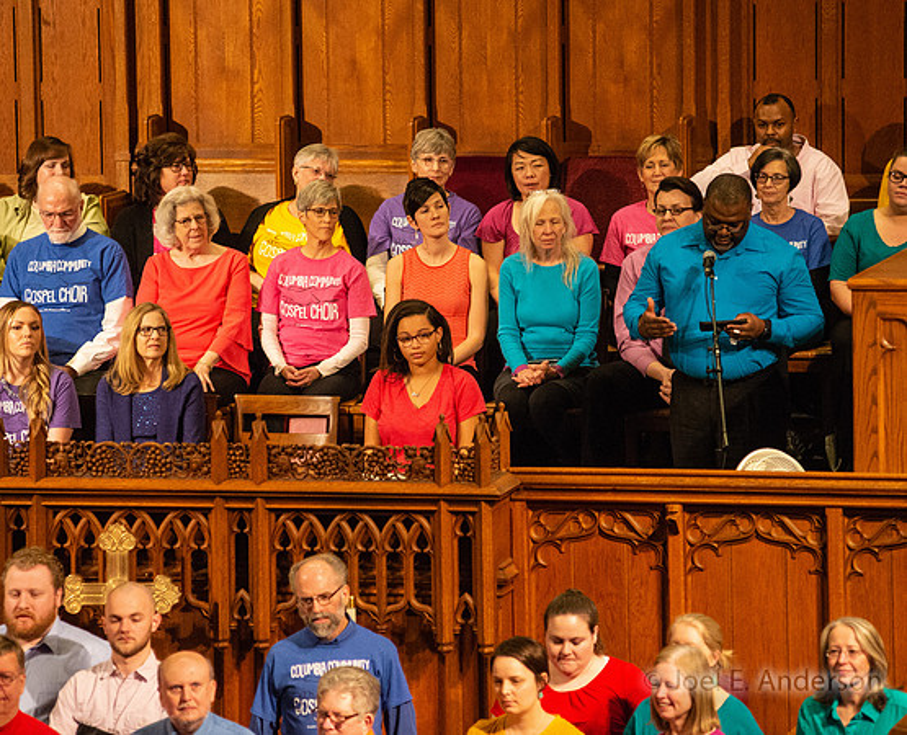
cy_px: 301
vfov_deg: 5.7
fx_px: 7436
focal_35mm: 276
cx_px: 408
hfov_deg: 7.0
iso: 6400
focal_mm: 200
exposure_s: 1/250
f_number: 2.8
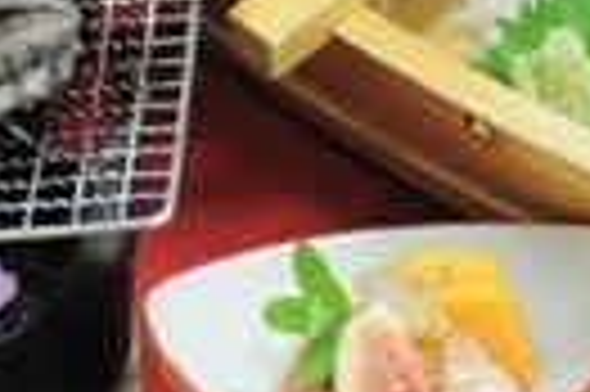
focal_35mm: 190
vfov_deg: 7.0
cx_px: 712
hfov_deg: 10.6
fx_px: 3110
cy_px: 719
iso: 1250
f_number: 4.2
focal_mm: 26
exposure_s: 1/30
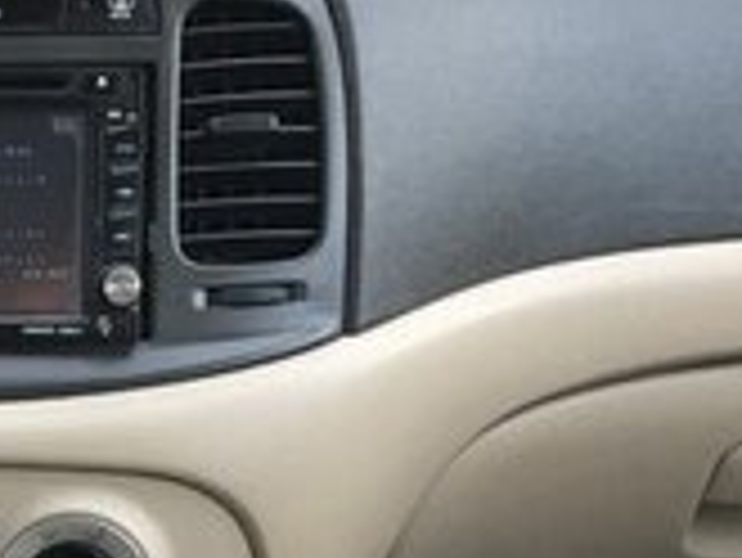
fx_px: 2488
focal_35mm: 116
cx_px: -297
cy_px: 749
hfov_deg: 15.9
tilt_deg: -27.4
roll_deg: +5.6
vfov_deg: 12.4
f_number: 2.2
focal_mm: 4.15
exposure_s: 1/33
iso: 32
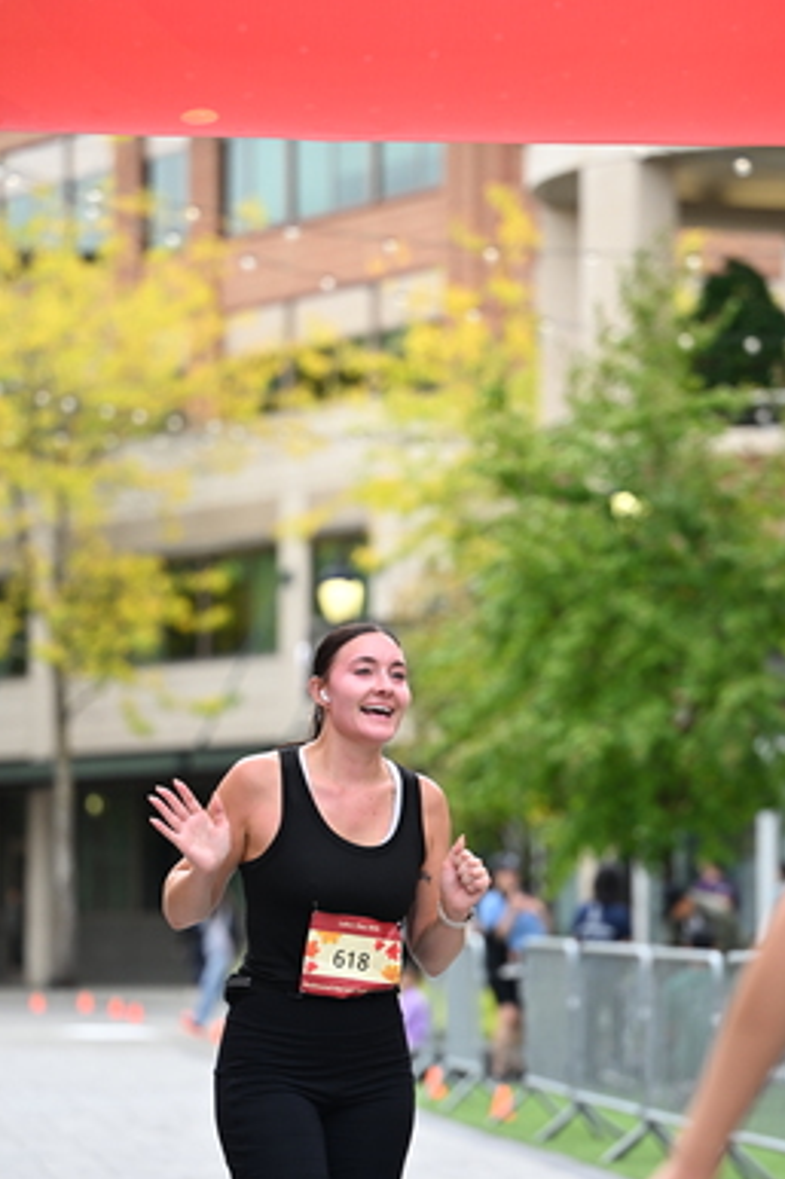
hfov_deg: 8.4
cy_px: 687
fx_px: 5369
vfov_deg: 12.5
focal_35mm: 164
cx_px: 466
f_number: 2.8
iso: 640
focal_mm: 115
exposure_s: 1/2000
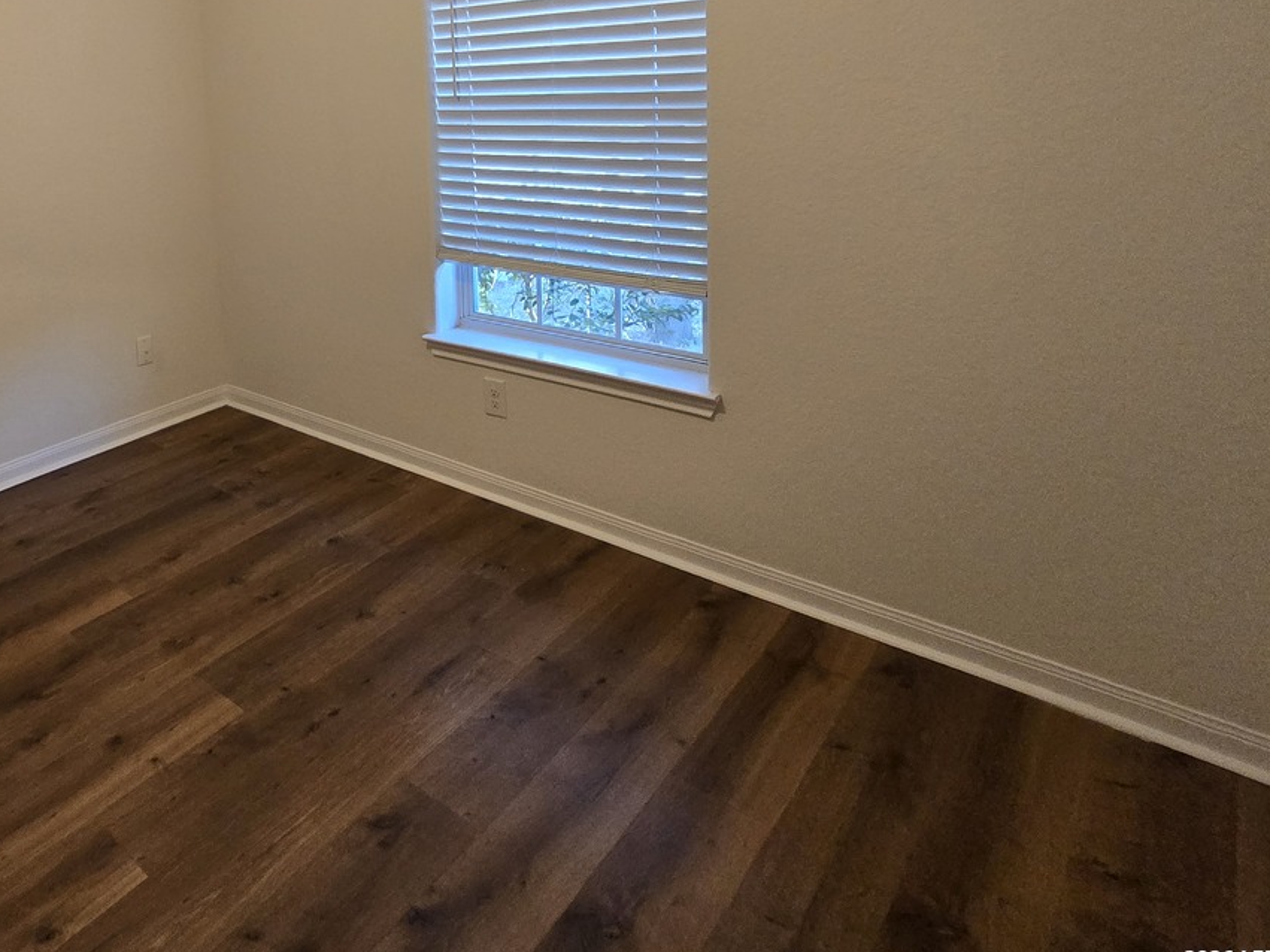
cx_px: 267
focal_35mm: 22
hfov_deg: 69.5
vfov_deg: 55.8
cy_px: 164
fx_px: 807
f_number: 2.2
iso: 500
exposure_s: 1/60
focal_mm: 2.2
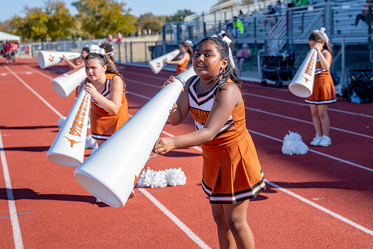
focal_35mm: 51
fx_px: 530
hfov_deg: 38.5
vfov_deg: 26.3
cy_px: 82
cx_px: 235
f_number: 2.8
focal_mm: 36
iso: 250
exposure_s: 1/3200
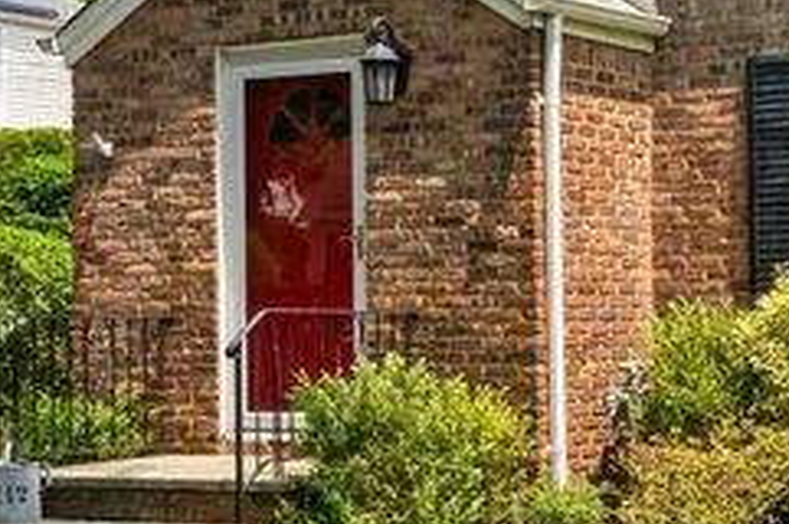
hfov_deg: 19.7
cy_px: 262
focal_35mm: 102
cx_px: 678
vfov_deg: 13.4
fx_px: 2232
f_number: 11
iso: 400
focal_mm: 24
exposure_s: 1/320
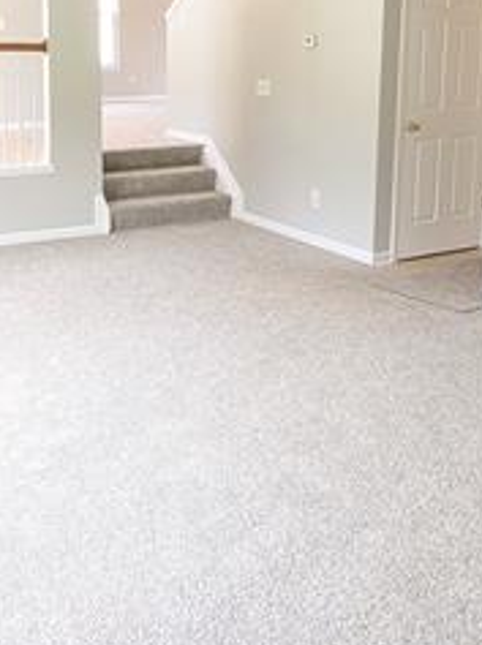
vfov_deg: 46.2
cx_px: 152
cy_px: 161
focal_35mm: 39
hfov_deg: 36.3
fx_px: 726
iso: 157
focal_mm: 2.02
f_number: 1.7
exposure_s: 1/120
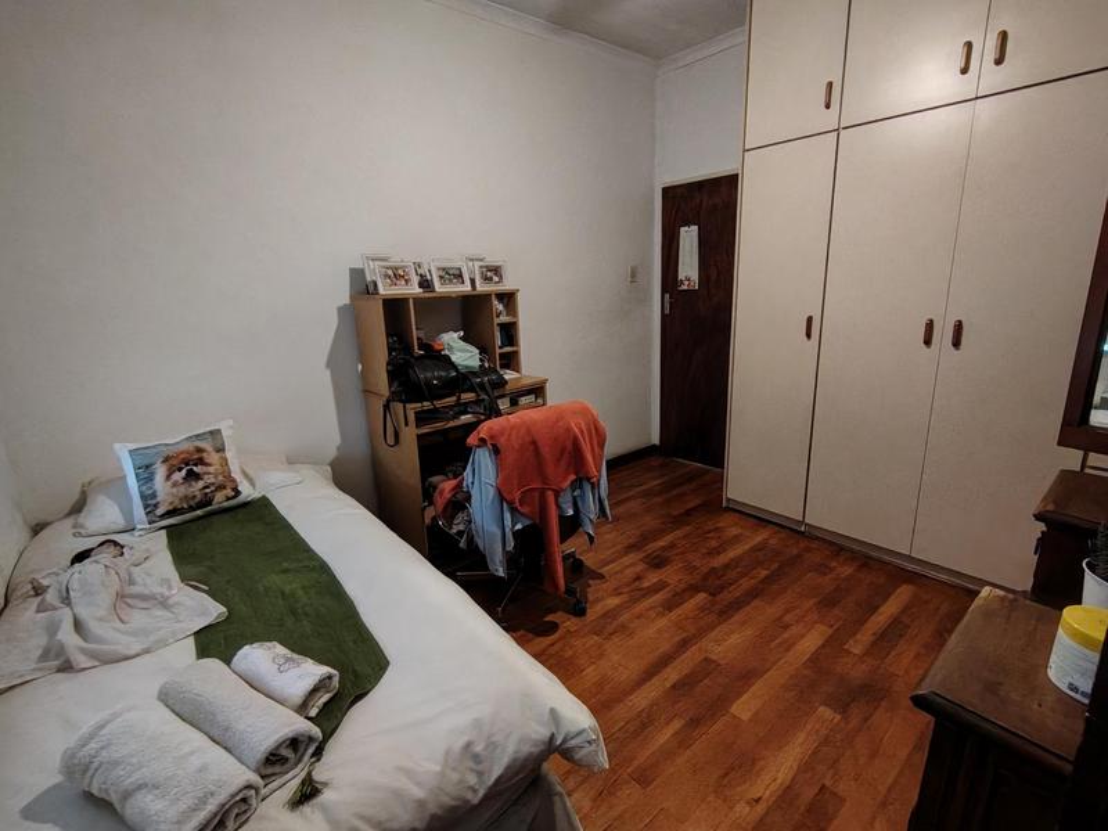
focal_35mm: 17
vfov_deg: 74.7
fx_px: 544
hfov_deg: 91.0
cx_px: 554
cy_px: 416
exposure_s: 1/20
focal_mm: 1.42
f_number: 2.2
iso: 1041
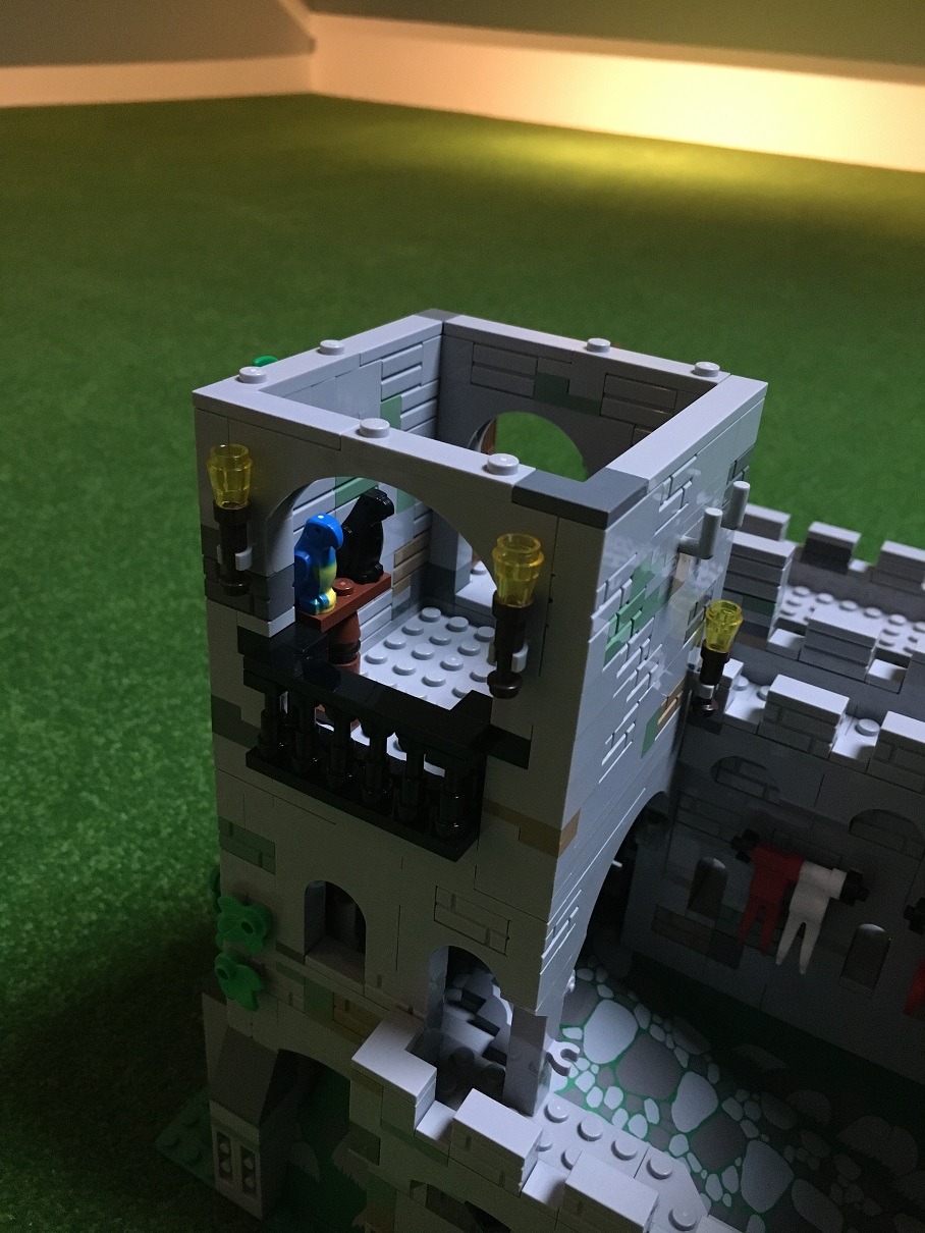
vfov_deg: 61.6
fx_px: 1033
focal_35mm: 29
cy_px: 616
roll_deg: -3.2
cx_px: 462
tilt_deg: -29.3
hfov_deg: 48.2
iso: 250
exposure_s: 1/17
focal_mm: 4.15
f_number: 2.2
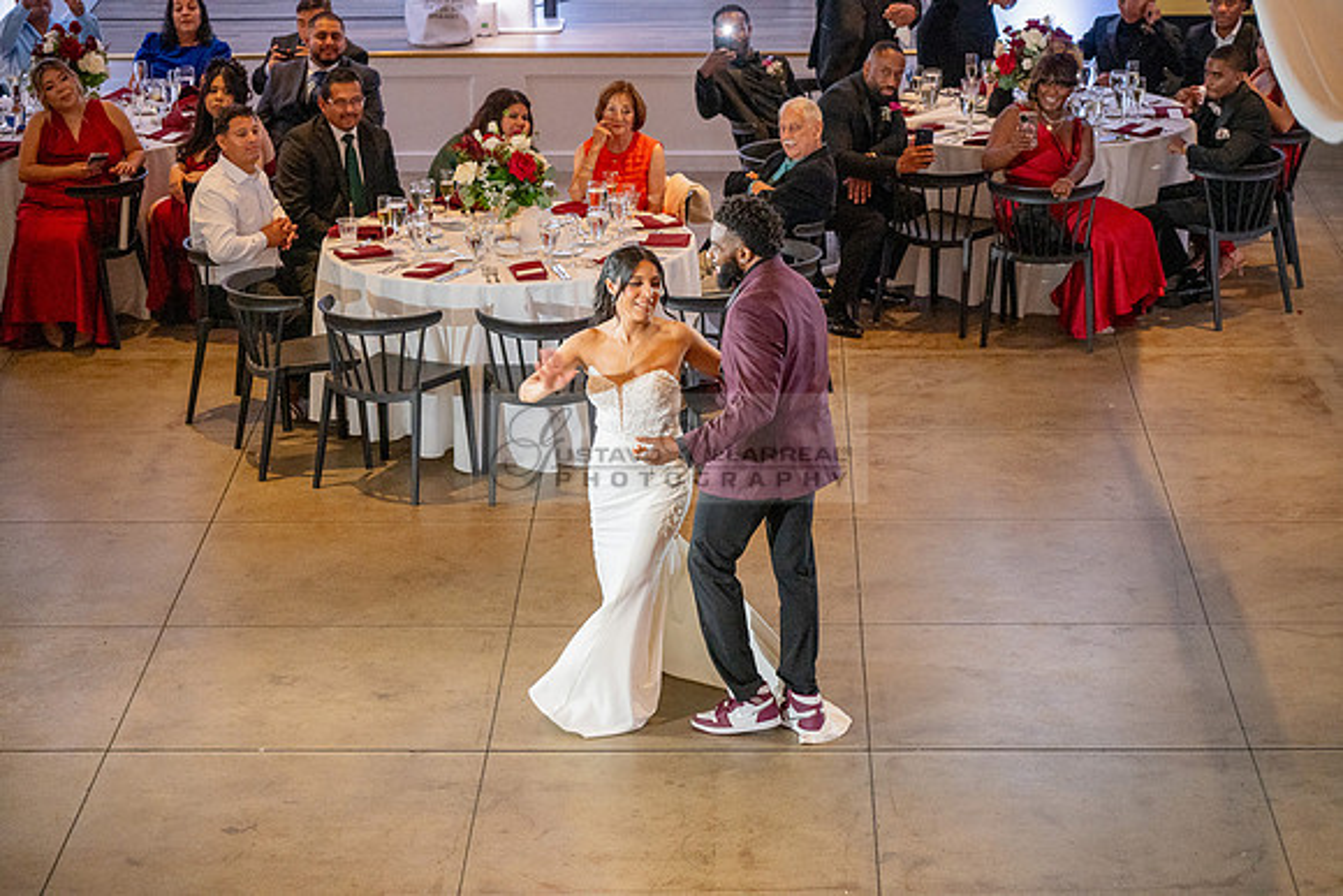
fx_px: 3694
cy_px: 448
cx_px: 672
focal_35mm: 99
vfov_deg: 13.8
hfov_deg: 20.6
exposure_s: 1/200
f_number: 4
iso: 3200
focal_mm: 99
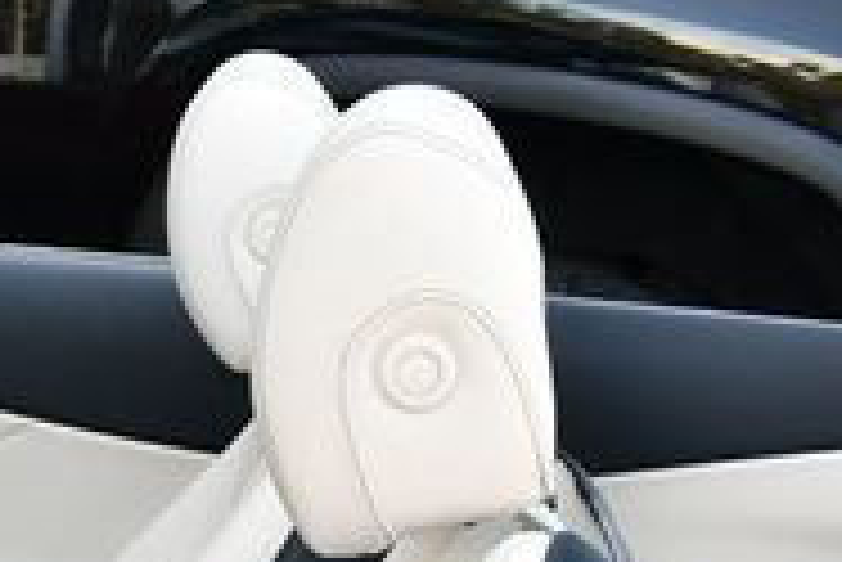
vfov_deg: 10.6
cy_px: 944
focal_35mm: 123
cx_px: -585
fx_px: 2879
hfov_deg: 14.9
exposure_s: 1/250
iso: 400
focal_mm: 18
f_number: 5
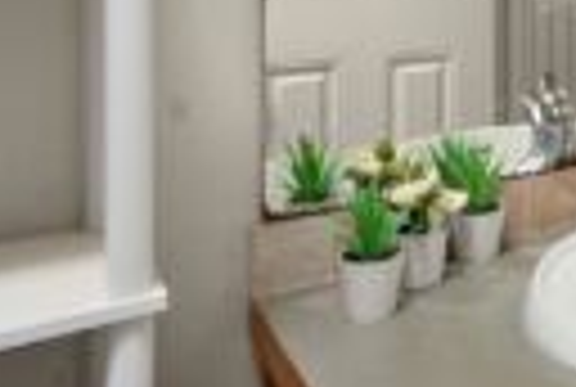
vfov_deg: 23.4
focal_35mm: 53
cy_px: -83
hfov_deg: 30.7
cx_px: 720
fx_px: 850
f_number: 7.1
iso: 1000
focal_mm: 17
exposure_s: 1/20
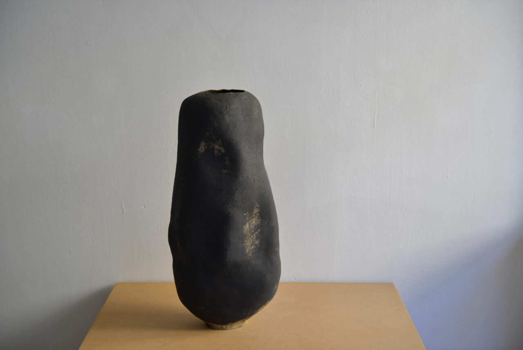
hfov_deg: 39.6
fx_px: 727
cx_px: 262
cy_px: 175
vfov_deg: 27.0
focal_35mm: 50
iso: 100
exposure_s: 1/50
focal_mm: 50
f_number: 3.2
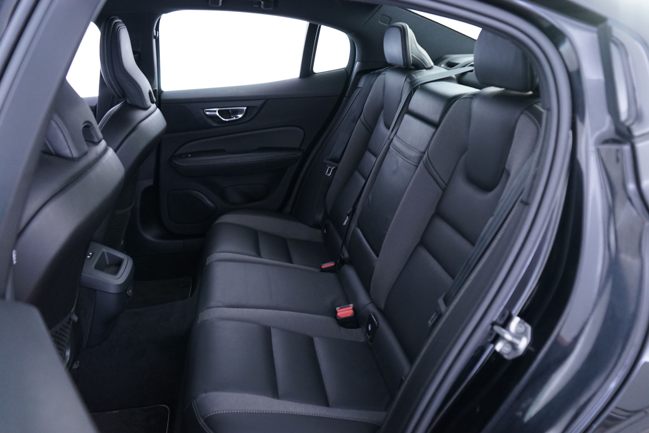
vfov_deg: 46.4
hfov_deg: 65.5
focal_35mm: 28
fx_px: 505
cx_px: 324
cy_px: 216
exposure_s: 1/13
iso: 2000
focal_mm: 28
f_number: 4
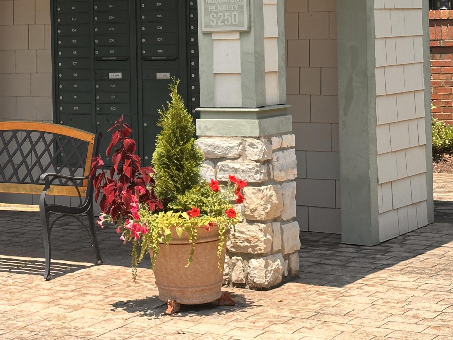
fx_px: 1230
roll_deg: +0.4
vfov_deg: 15.5
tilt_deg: +0.6
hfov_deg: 20.7
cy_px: 32
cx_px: 109
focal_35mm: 94
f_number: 1.78
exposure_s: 1/2114
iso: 64
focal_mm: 6.86
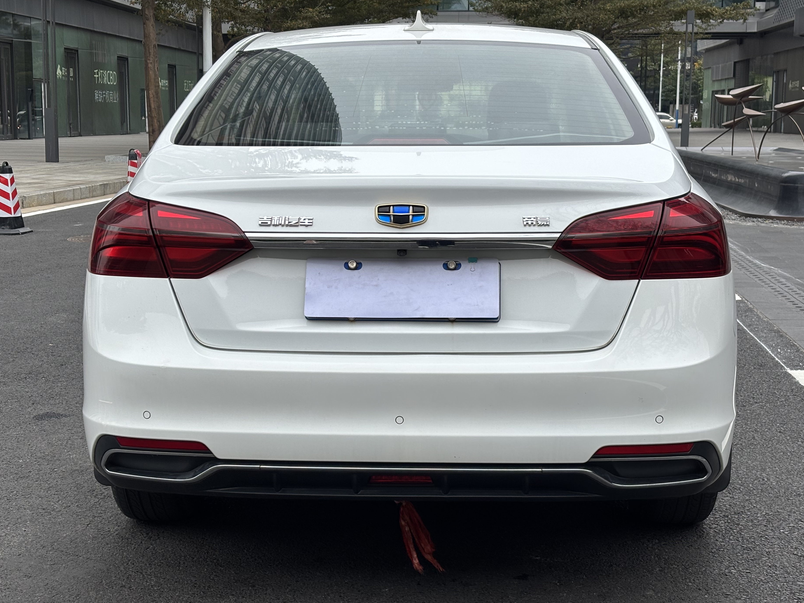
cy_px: 304
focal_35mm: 57
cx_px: 395
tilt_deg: -8.9
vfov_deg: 25.7
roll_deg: -0.3
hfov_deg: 33.8
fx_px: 1324
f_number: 1.6
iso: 32
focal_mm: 5.96
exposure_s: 1/1178
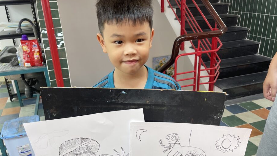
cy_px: 93
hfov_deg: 64.3
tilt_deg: -22.7
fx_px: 220
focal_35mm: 30
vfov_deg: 38.8
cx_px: 136
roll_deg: +2.2
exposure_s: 1/100
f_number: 1.6
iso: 64
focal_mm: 5.1
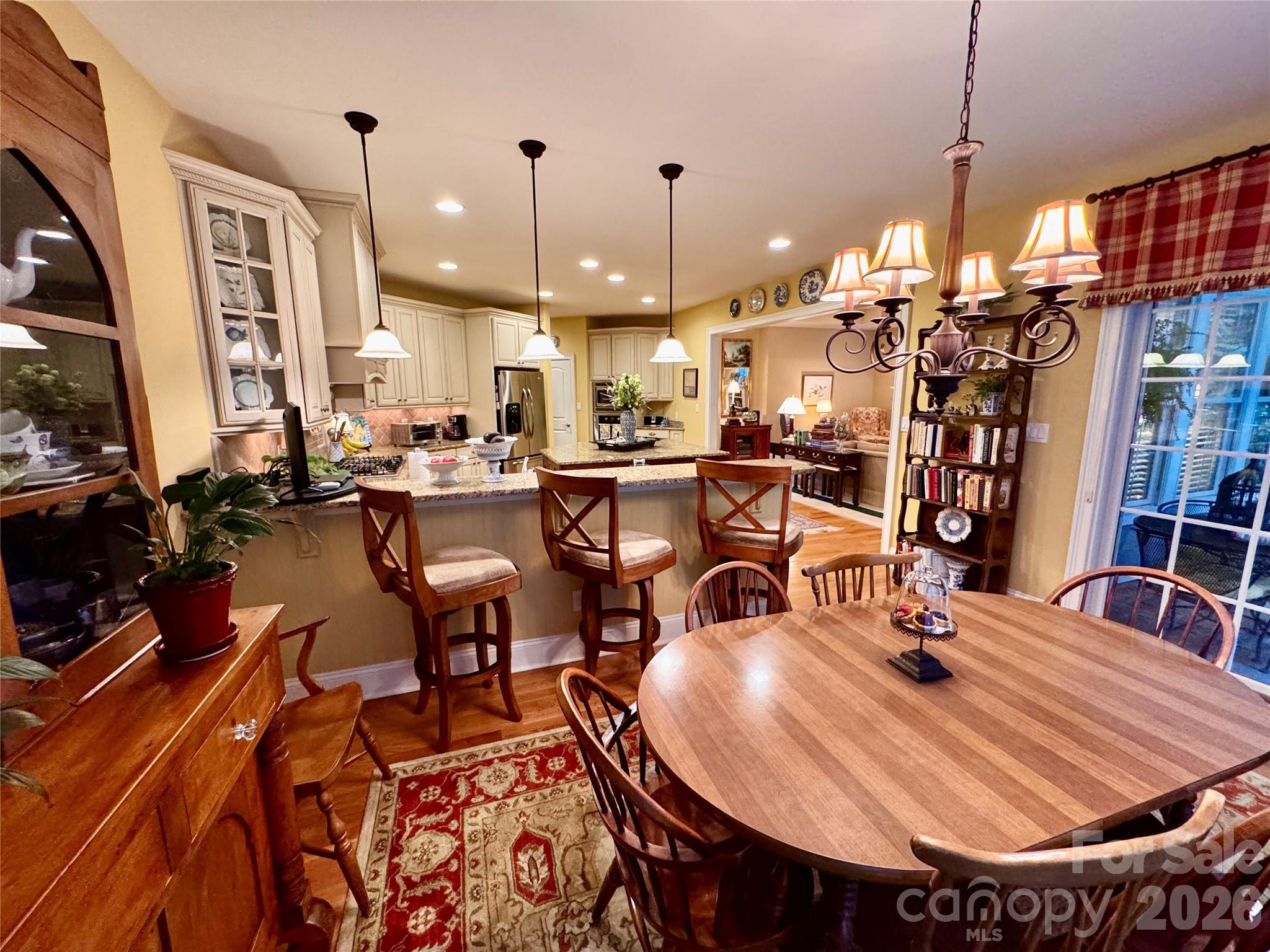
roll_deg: +0.3
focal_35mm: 14
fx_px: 514
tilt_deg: -10.3
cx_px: 635
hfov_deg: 102.1
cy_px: 476
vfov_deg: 85.7
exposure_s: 1/60
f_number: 2.2
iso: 500
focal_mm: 2.22
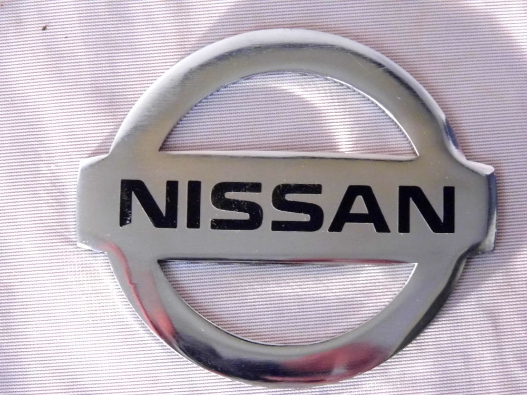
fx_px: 2010
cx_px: 264
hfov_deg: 14.9
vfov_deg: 11.2
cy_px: 198
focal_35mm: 132
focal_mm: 23.6
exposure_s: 1/5
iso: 800
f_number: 4.7
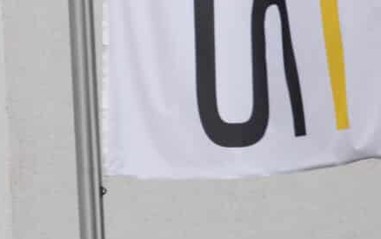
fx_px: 18570
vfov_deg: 0.7
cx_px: -120
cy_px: -225
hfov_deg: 1.2
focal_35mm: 1788
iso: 80
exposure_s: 1/125
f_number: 11
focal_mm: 300
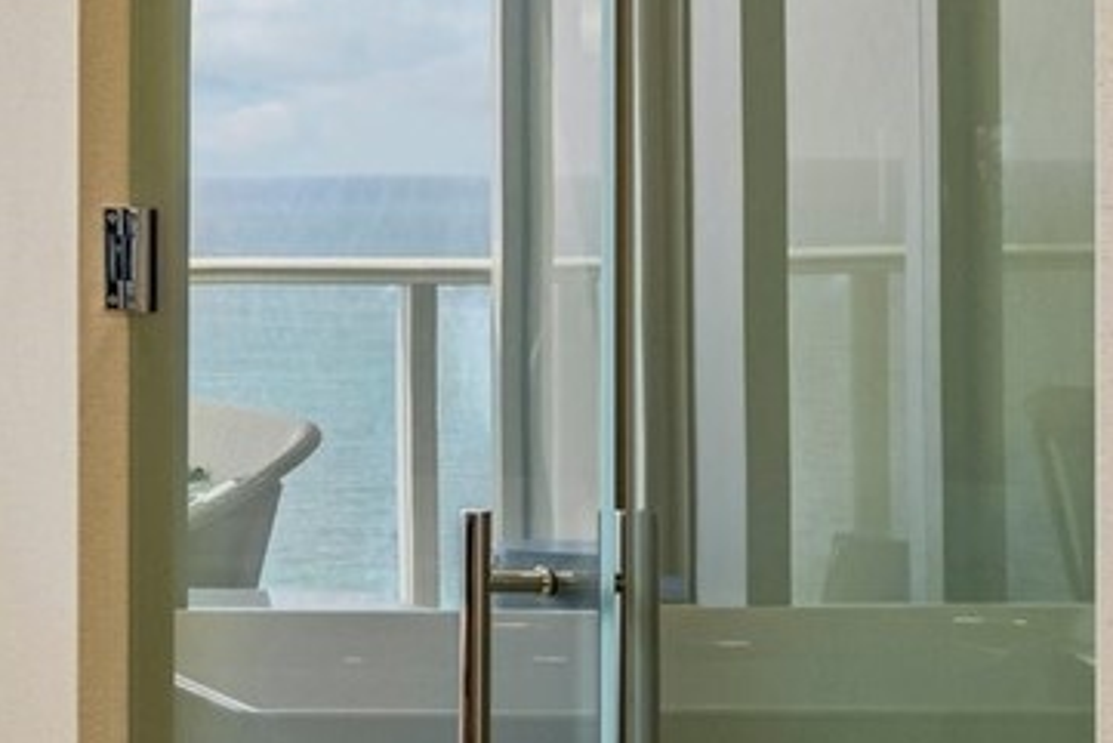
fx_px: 2907
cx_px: -994
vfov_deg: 14.5
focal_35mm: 94
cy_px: 177
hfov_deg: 17.1
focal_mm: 20
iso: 200
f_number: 9
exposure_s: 1/60
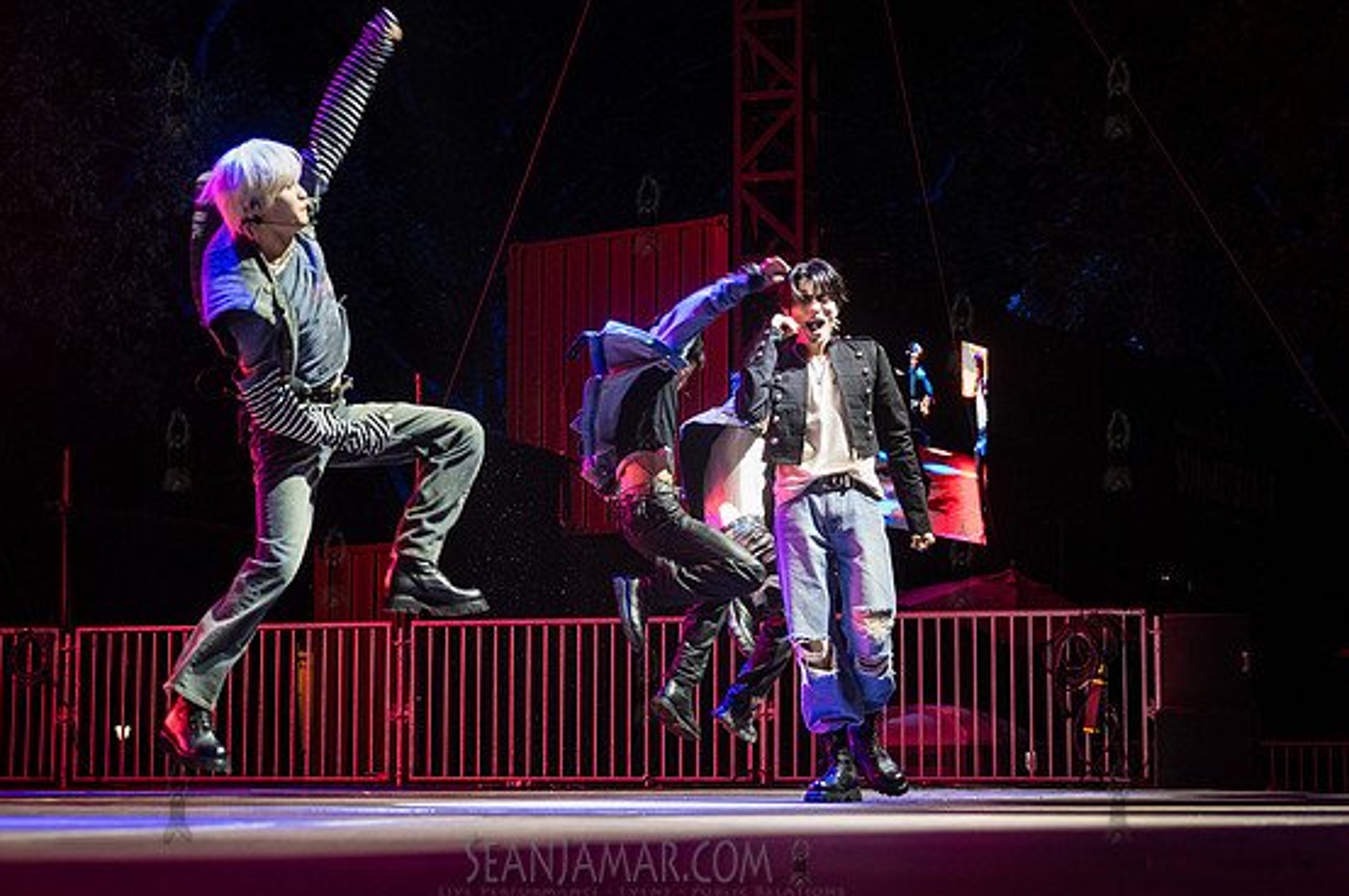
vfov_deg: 21.2
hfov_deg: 31.5
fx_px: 2395
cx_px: 675
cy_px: 517
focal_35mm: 64
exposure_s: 1/400
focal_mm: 53
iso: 4000
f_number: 4
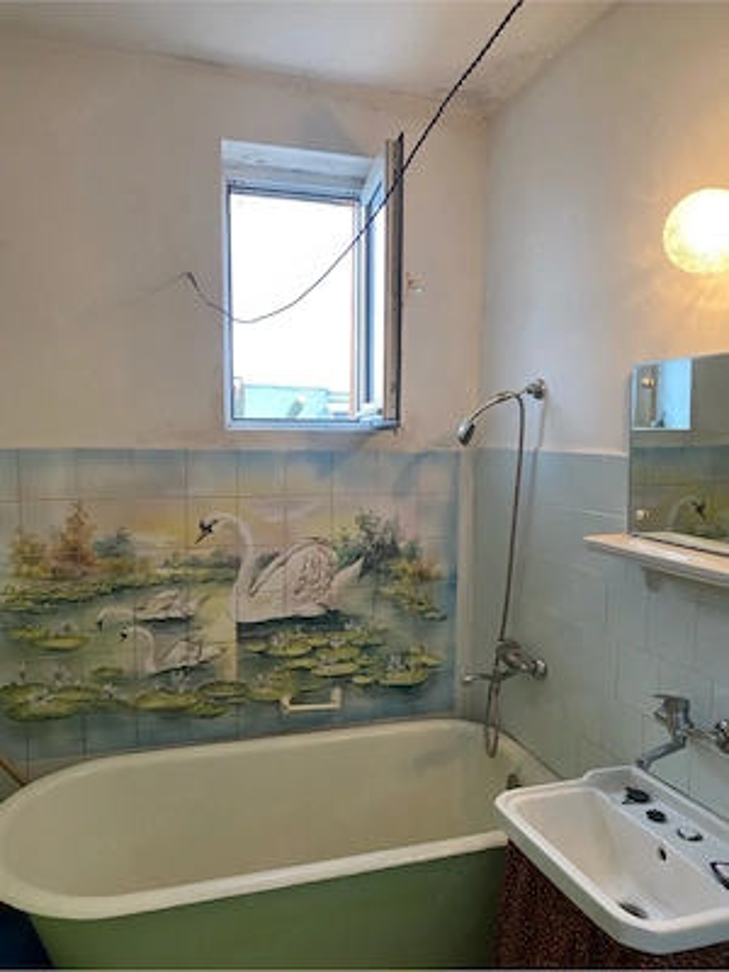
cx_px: 364
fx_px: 730
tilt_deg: -0.2
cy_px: 486
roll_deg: -0.5
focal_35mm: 26
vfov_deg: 67.3
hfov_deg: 53.1
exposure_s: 1/50
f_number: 1.8
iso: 160
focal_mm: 4.25
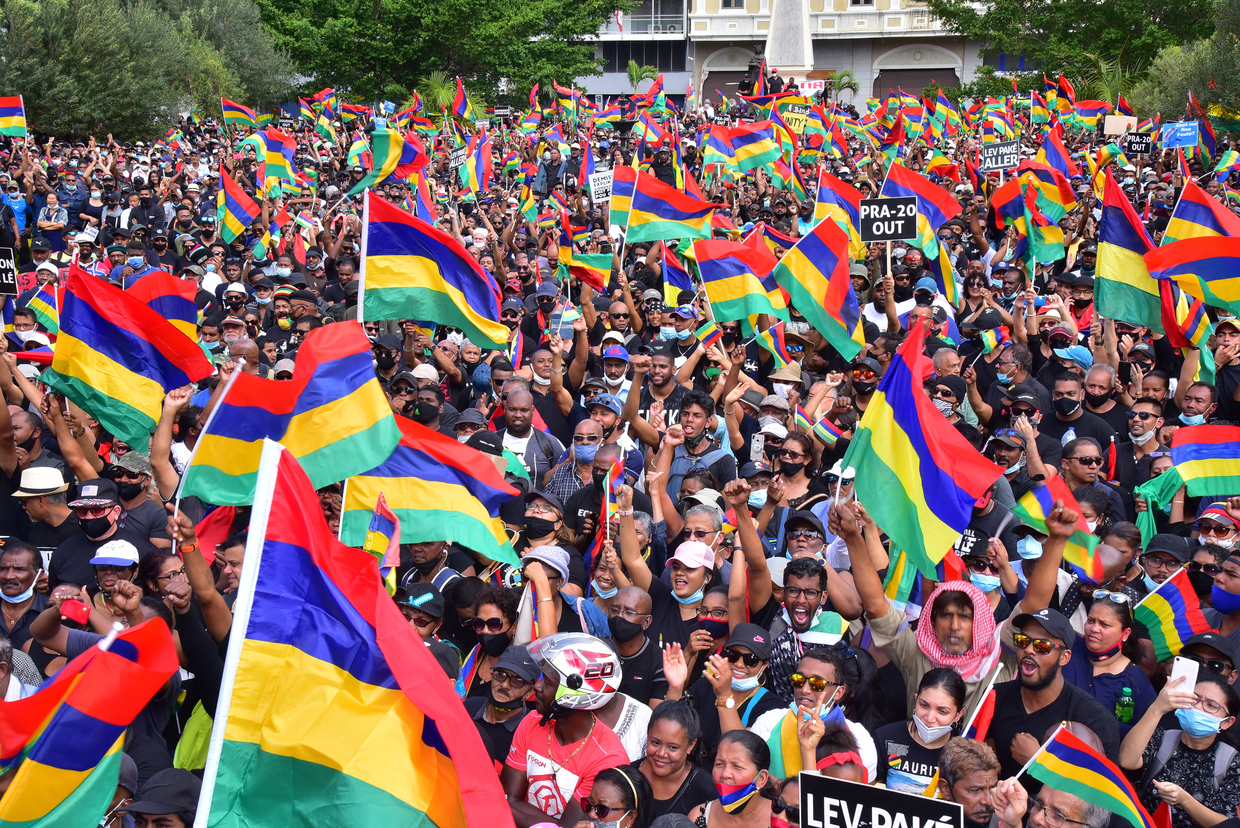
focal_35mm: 40
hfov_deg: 48.4
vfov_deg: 33.4
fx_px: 1378
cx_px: 620
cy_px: 414
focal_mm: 40
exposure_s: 1/160
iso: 500
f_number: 14
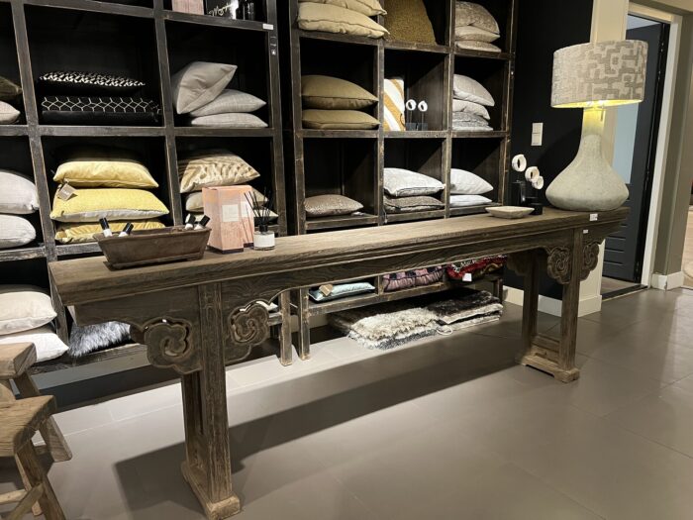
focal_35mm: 26
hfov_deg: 67.3
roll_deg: +0.8
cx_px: 346
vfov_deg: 53.1
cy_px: 260
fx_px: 521
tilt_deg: -12.7
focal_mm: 5.7
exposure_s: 1/50
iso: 500
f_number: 1.5
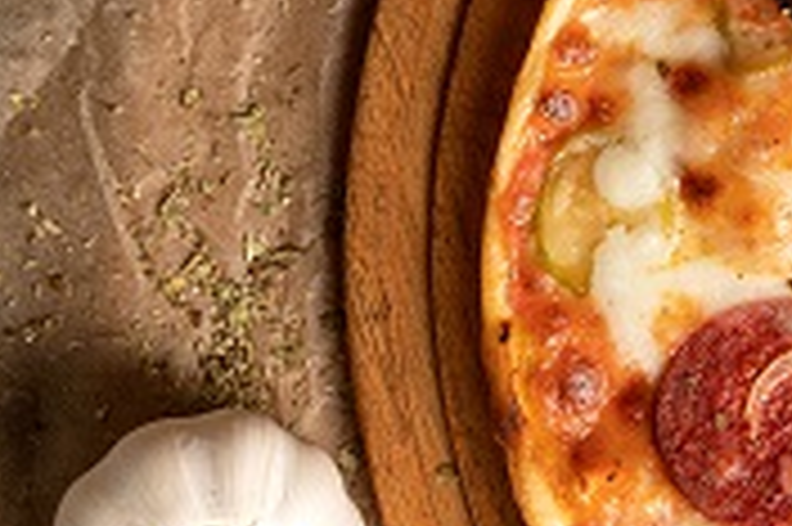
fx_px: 4506
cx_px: 1282
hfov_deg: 9.7
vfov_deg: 6.7
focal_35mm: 205
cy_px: 90
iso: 100
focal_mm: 47
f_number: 10
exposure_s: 1/125
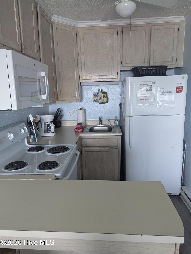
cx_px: 96
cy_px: 127
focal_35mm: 24
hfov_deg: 56.9
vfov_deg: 71.5
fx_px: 176
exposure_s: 1/66.2
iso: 307
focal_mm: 6.81
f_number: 1.85
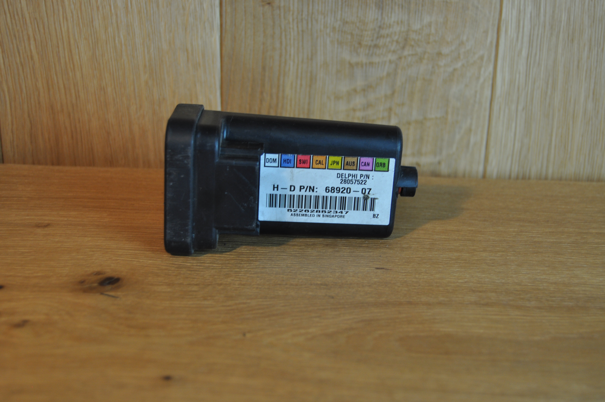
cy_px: 201
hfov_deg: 38.9
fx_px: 856
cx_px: 302
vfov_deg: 26.4
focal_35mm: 51
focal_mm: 34
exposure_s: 1/60
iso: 400
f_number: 4.5
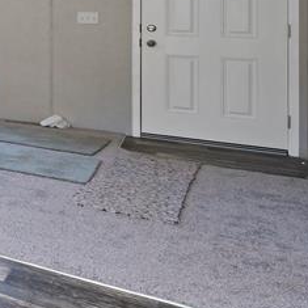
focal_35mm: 55
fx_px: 554
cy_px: 13
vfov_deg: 29.4
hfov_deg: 17.1
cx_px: -368
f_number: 9
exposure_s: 1/15
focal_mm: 14
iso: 320
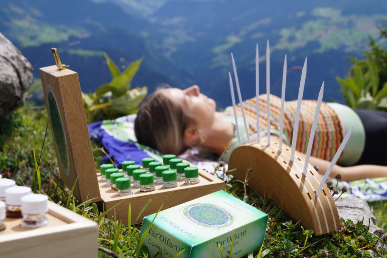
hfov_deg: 29.9
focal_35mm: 68
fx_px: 725
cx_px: 194
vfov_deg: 20.1
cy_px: 129
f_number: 11
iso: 100
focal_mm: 45
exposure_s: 1/200
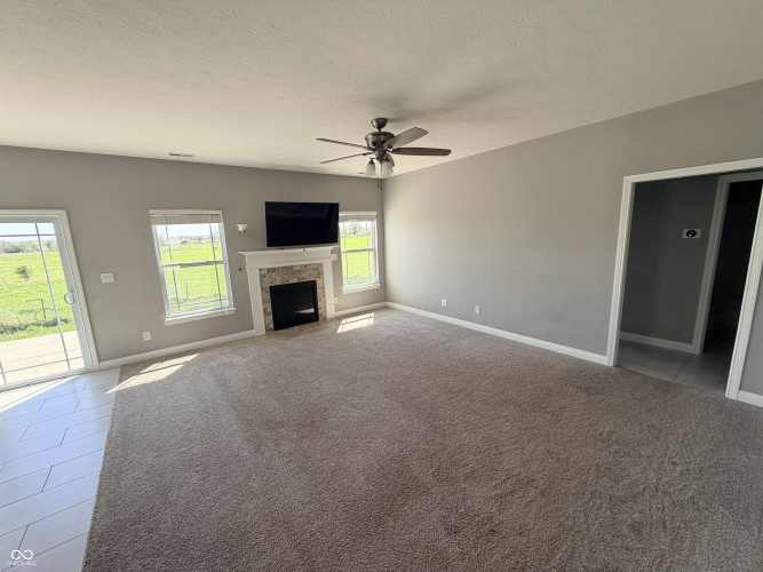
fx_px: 309
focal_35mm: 14
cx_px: 382
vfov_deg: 85.7
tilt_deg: -10.6
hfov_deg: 102.1
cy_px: 286
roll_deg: +2.7
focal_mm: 2.22
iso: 64
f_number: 2.2
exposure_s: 1/121
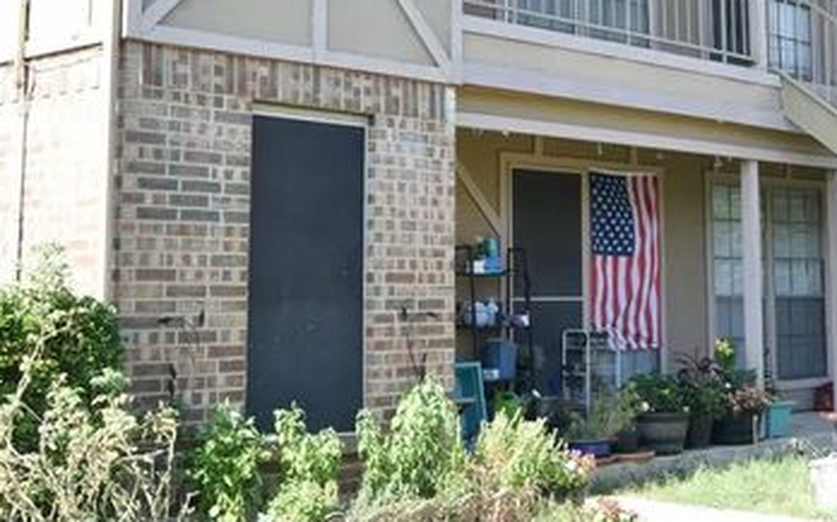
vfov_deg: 18.9
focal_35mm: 68
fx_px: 1539
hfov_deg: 30.1
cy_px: 59
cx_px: 599
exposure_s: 1/250
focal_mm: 15
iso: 400
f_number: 8
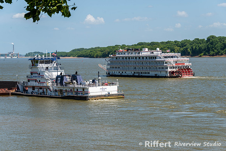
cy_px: 76
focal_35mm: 101
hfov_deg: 20.2
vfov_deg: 13.5
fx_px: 636
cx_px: 113
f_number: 8
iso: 100
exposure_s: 1/250
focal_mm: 100
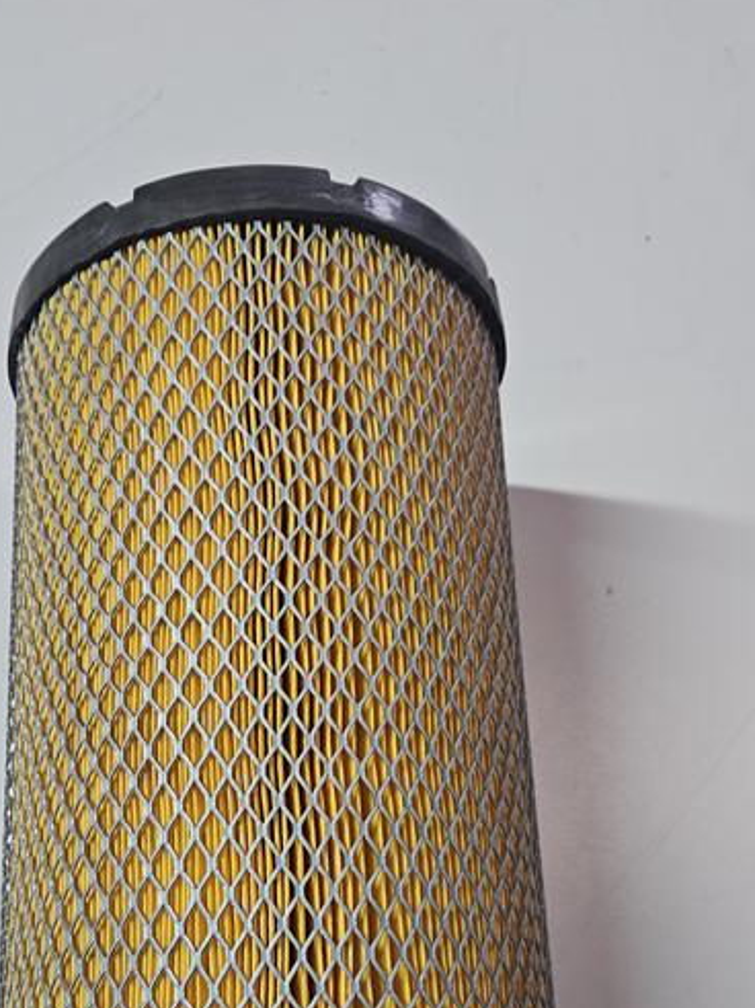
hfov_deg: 39.3
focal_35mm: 36
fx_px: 1047
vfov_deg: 49.0
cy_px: 774
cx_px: 265
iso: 320
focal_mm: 5.4
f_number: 1.8
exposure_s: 1/100
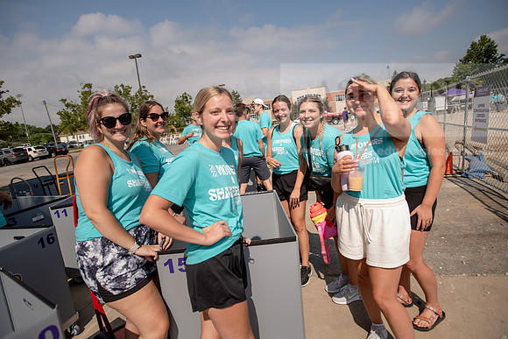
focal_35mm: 20
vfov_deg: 62.0
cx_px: 254
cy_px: 170
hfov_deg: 84.0
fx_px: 282
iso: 31
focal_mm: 20
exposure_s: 1/640
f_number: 3.5
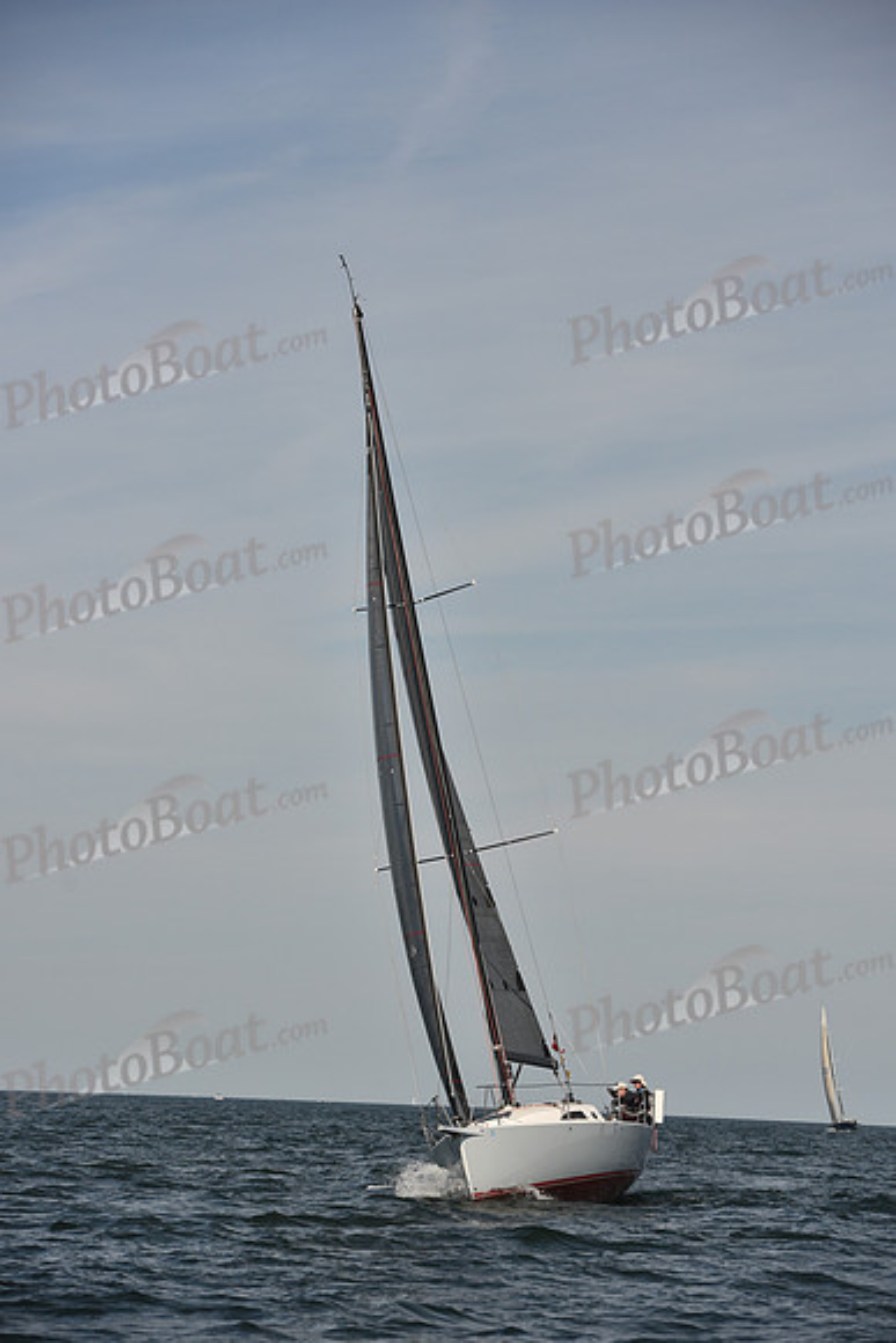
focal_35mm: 105
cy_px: 672
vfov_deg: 19.5
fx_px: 3917
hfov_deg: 13.0
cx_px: 448
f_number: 5
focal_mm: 105
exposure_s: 1/1250
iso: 250
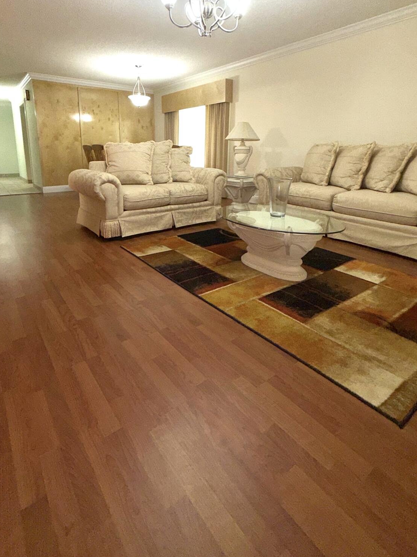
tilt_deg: -12.8
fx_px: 305
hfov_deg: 68.6
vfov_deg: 83.3
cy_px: 215
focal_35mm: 19
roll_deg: -0.2
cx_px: 195
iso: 20
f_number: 2.2
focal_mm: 2.22
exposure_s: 1/60
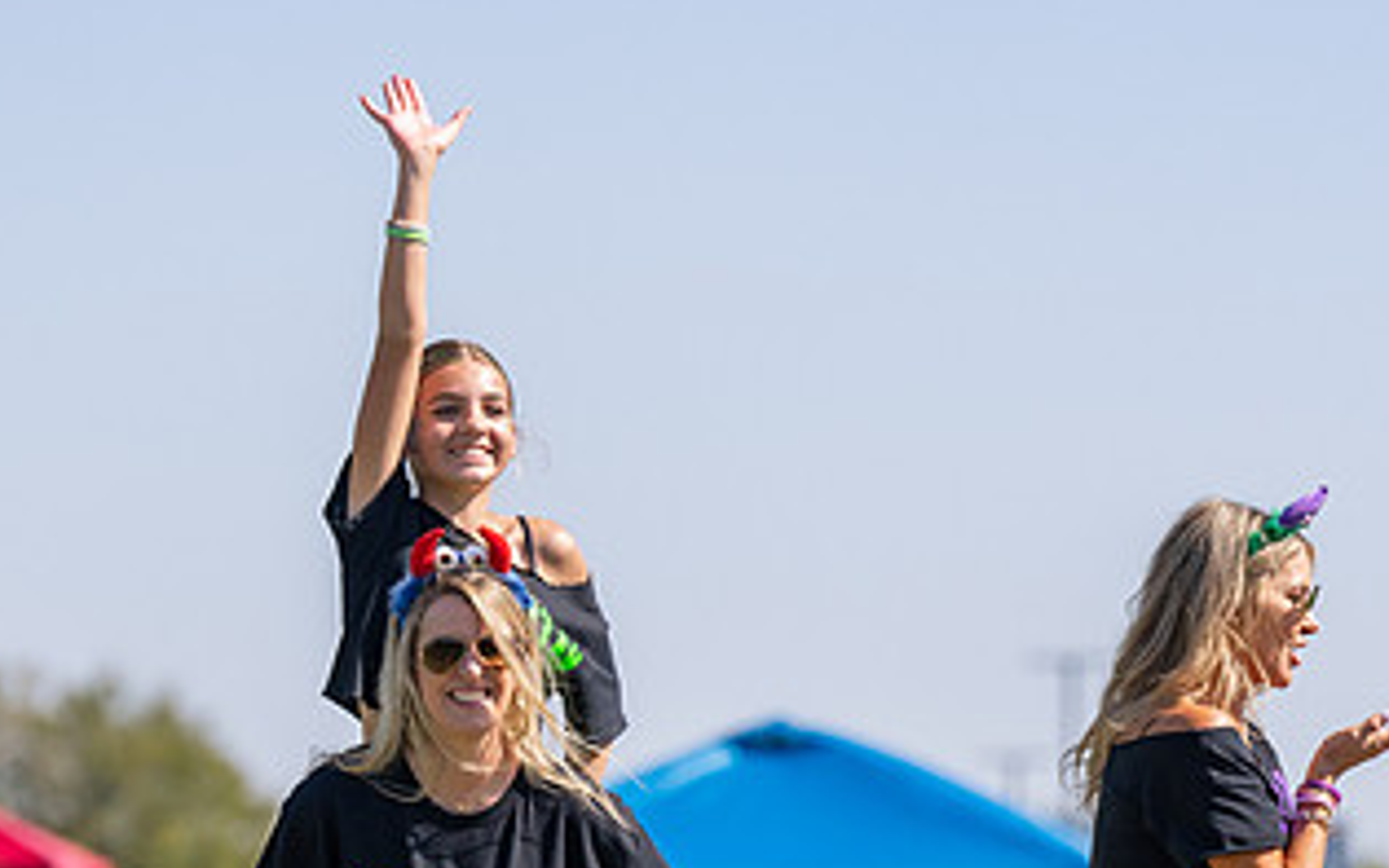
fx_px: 12002
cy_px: 957
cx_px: 528
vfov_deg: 4.1
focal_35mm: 317
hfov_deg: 6.6
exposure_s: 1/6400
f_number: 2.8
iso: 320
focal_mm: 136
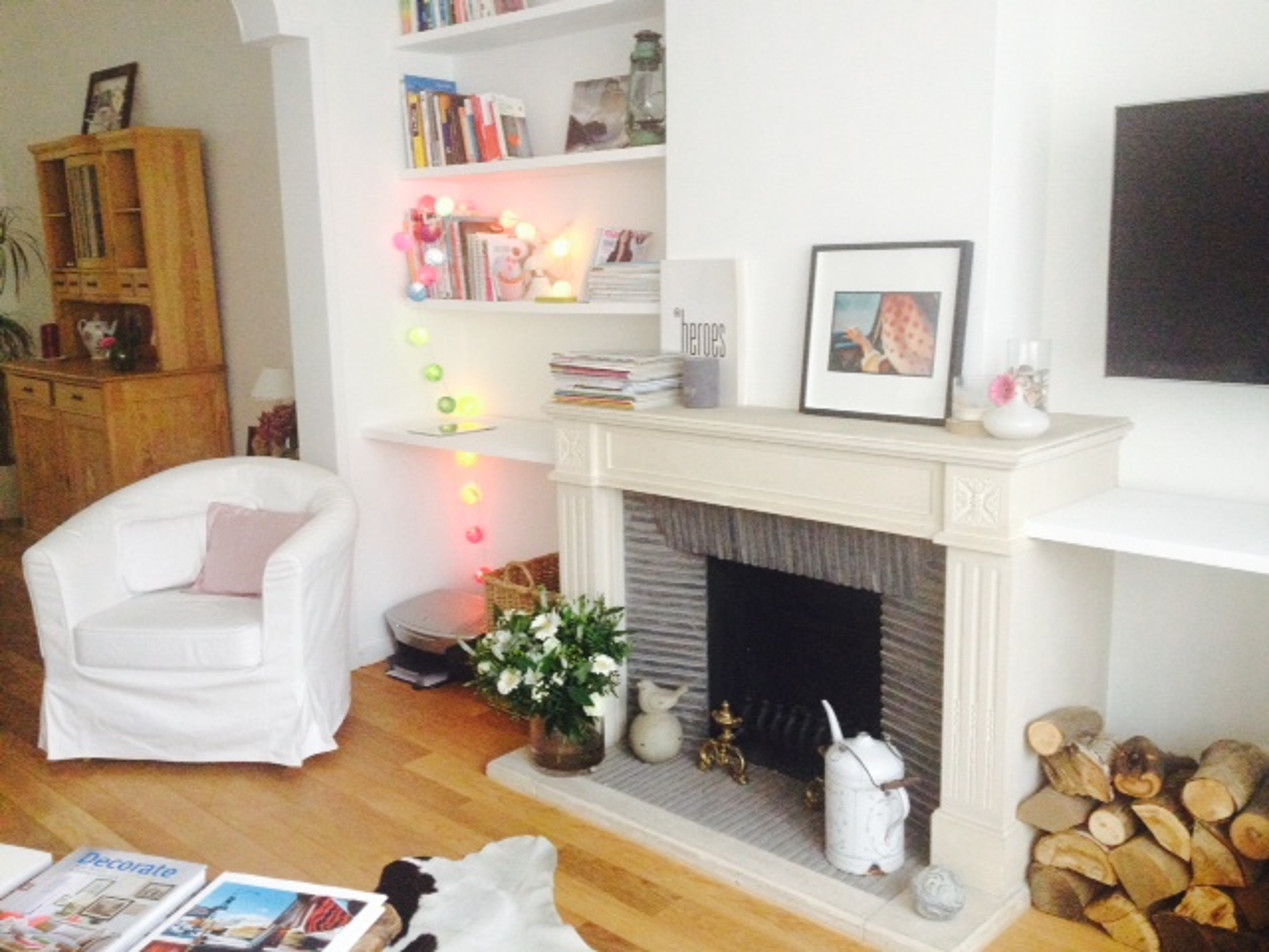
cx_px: 634
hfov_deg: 52.6
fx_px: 1283
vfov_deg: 40.7
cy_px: 476
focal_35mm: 35
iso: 250
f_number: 2.4
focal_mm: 4.28
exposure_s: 1/20
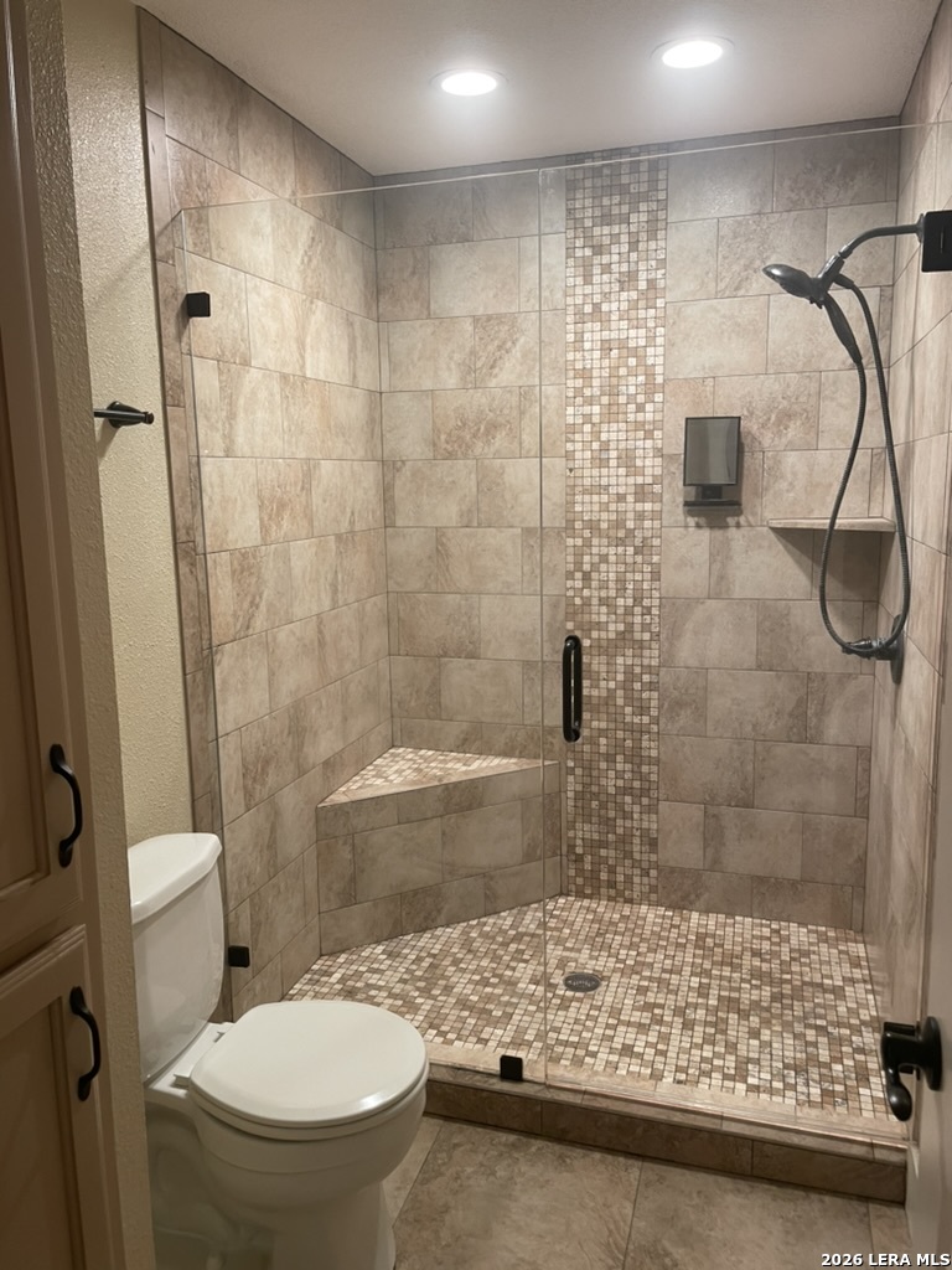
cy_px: 635
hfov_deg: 53.1
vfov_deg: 67.3
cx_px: 476
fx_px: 953
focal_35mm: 26
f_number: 1.6
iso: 100
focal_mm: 4.2
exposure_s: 1/60
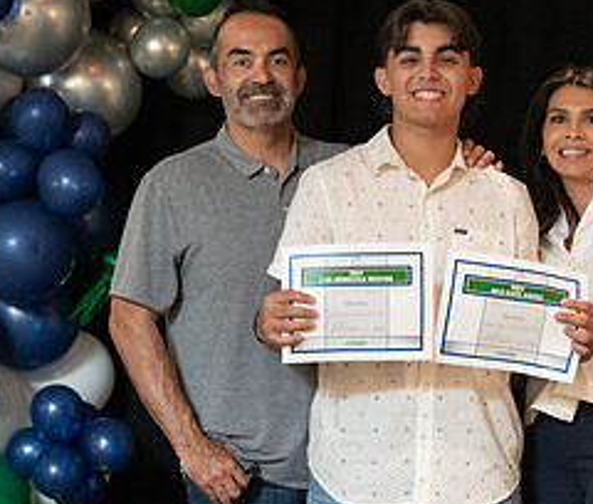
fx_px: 2320
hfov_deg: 14.5
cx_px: 473
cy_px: 445
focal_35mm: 129
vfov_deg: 12.3
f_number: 1.2
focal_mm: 50
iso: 1600
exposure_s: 1/320
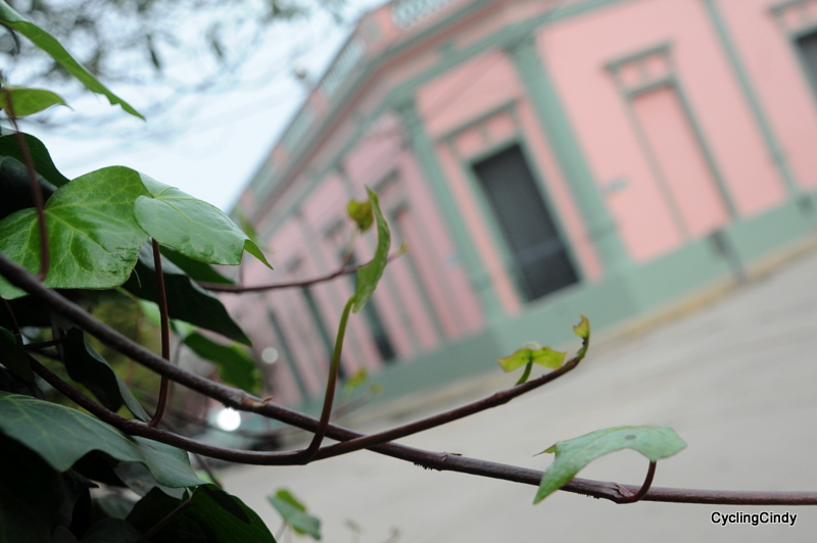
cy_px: 272
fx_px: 1088
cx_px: 408
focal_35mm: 48
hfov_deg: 41.1
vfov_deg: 28.0
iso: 250
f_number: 6.3
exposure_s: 1/500
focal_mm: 32
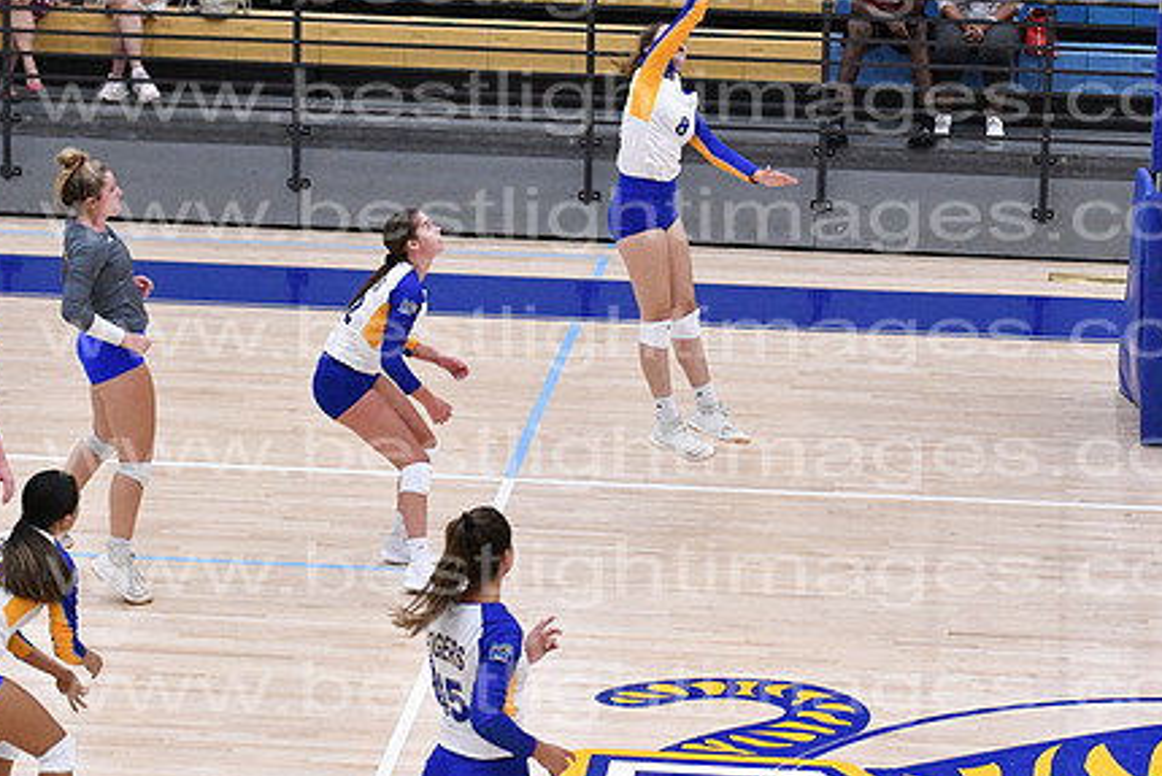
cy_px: 280
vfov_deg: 9.1
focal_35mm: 152
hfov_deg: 13.5
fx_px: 4897
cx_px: 657
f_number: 3.2
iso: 6400
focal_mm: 75
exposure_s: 1/1000
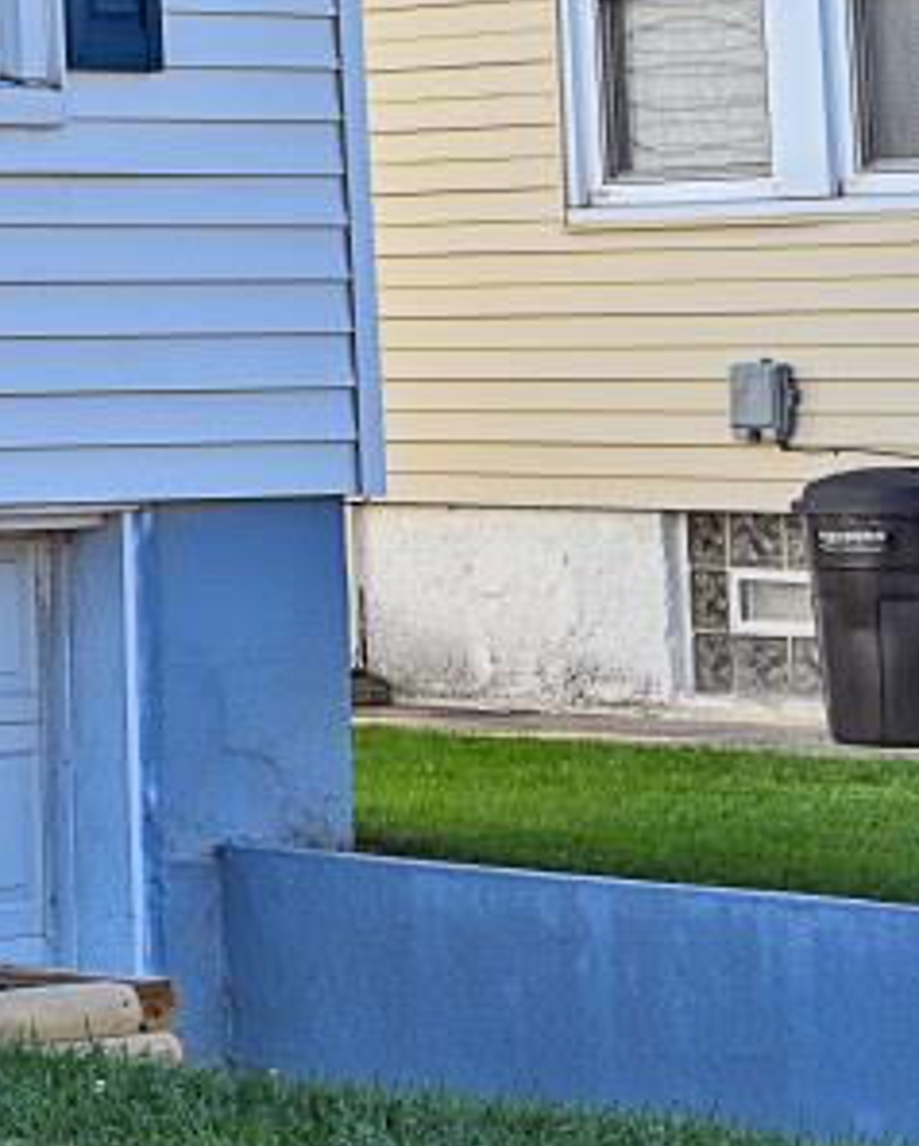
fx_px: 4823
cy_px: -150
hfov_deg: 9.1
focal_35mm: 142
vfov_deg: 13.3
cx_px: -1722
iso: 110
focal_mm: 30
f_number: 5.6
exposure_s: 1/250
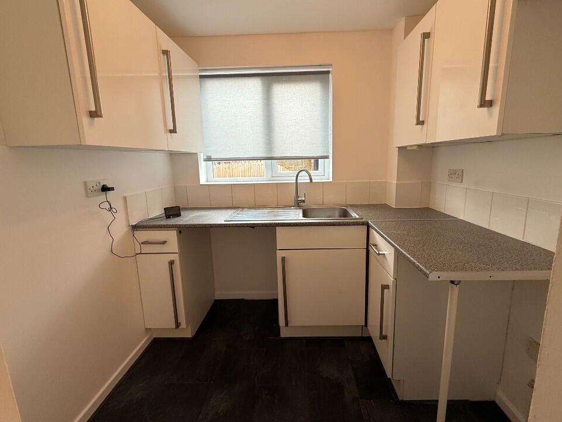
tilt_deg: -9.4
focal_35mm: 15
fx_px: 244
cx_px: 295
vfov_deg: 81.7
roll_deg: +1.0
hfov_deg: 98.1
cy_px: 200
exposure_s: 1/100
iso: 80
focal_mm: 2.22
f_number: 2.2
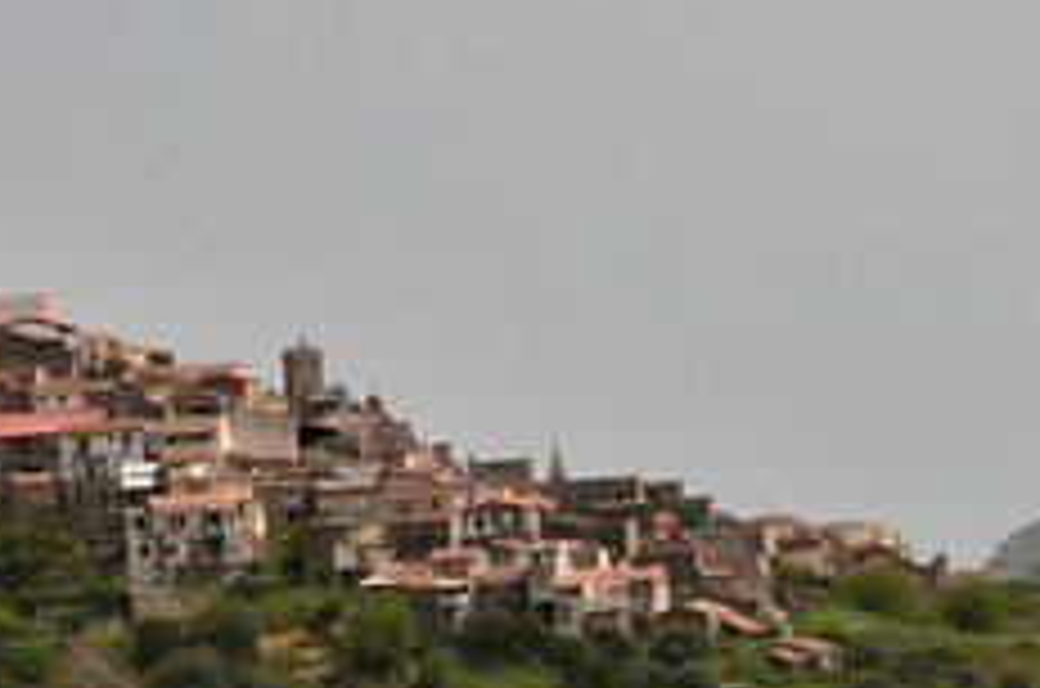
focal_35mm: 177
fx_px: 5103
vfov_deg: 7.7
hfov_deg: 11.5
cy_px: 328
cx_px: 1008
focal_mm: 34
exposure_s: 1/250
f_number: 10
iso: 250
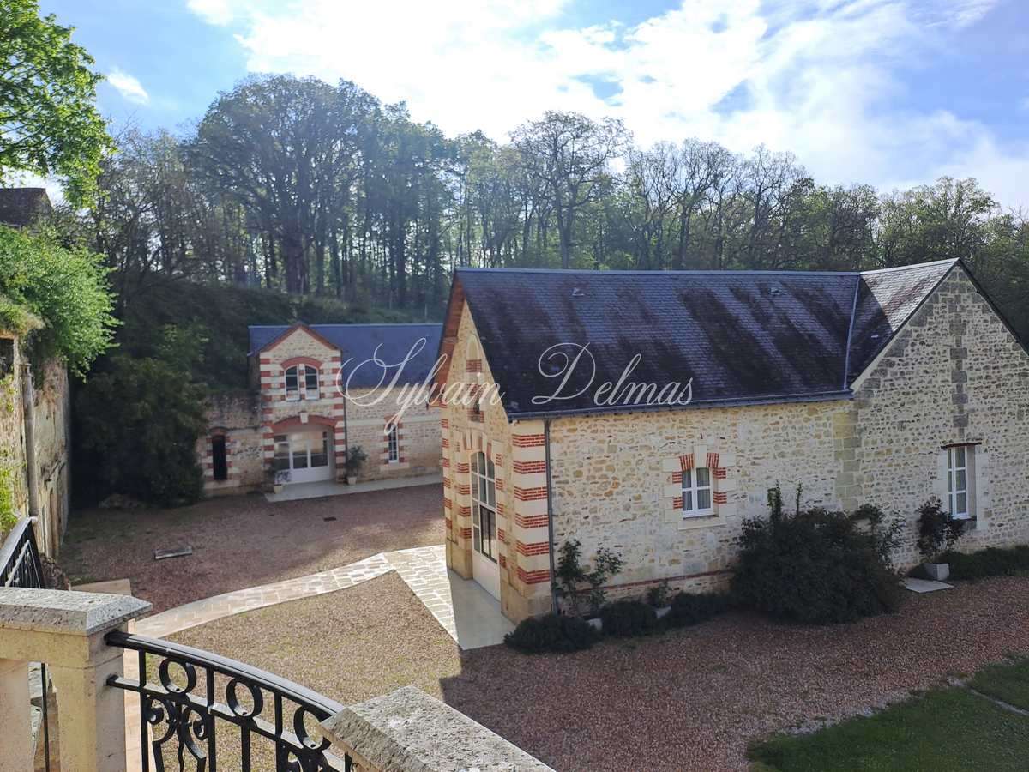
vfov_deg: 54.9
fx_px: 743
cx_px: 514
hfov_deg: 69.4
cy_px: 386
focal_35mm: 25
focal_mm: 4.65
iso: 32
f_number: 1.8
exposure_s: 1/2146
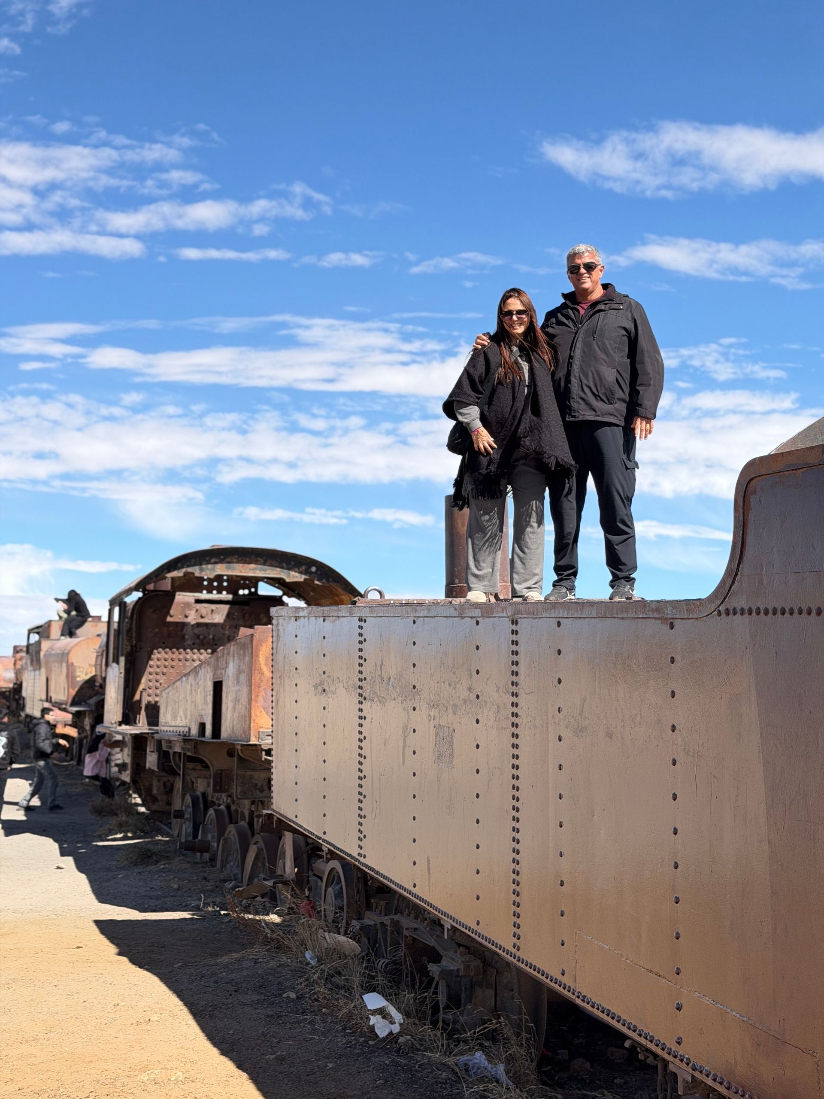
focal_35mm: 48
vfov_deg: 39.7
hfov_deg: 30.3
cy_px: 550
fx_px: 1523
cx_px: 412
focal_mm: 6.76
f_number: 1.78
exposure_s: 1/4878
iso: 64
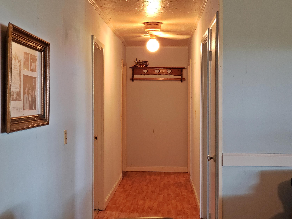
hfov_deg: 36.8
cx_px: 146
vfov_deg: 28.0
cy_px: 110
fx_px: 439
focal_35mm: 52
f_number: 2.4
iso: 400
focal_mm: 6
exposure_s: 1/15
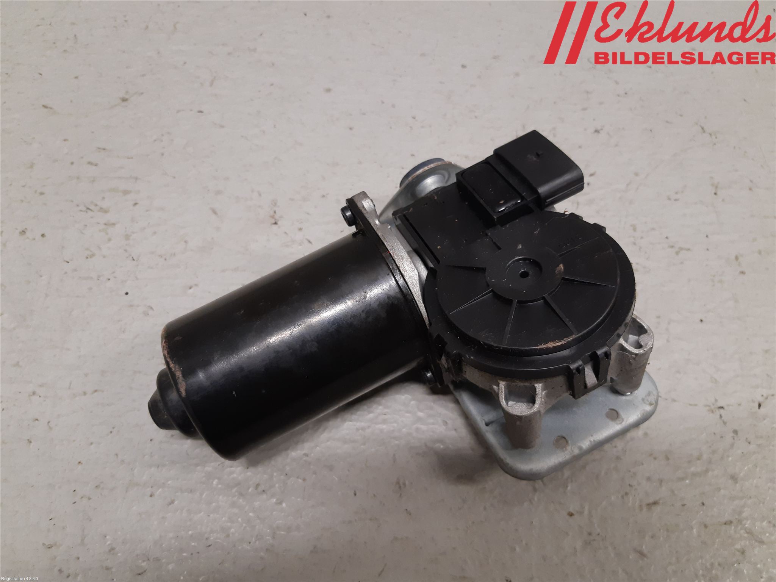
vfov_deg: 53.1
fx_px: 583
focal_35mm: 26
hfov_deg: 67.3
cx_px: 388
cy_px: 291
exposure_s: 1/50
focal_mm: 3.93
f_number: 1.7
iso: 160
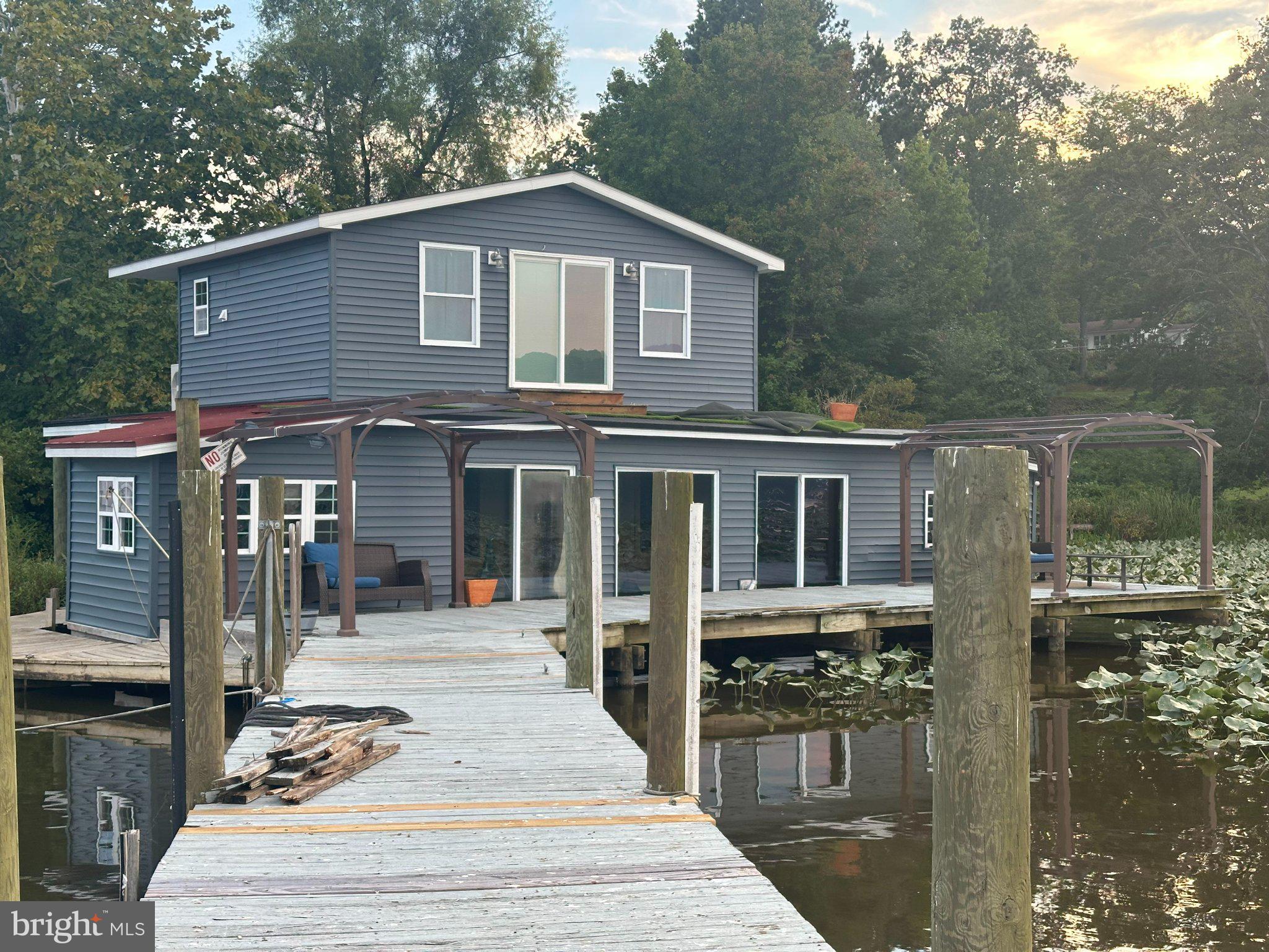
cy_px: 476
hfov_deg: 39.7
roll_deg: +0.0
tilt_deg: +0.9
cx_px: 634
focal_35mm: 48
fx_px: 1760
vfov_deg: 30.3
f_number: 1.78
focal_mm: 6.86
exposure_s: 1/317
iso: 64
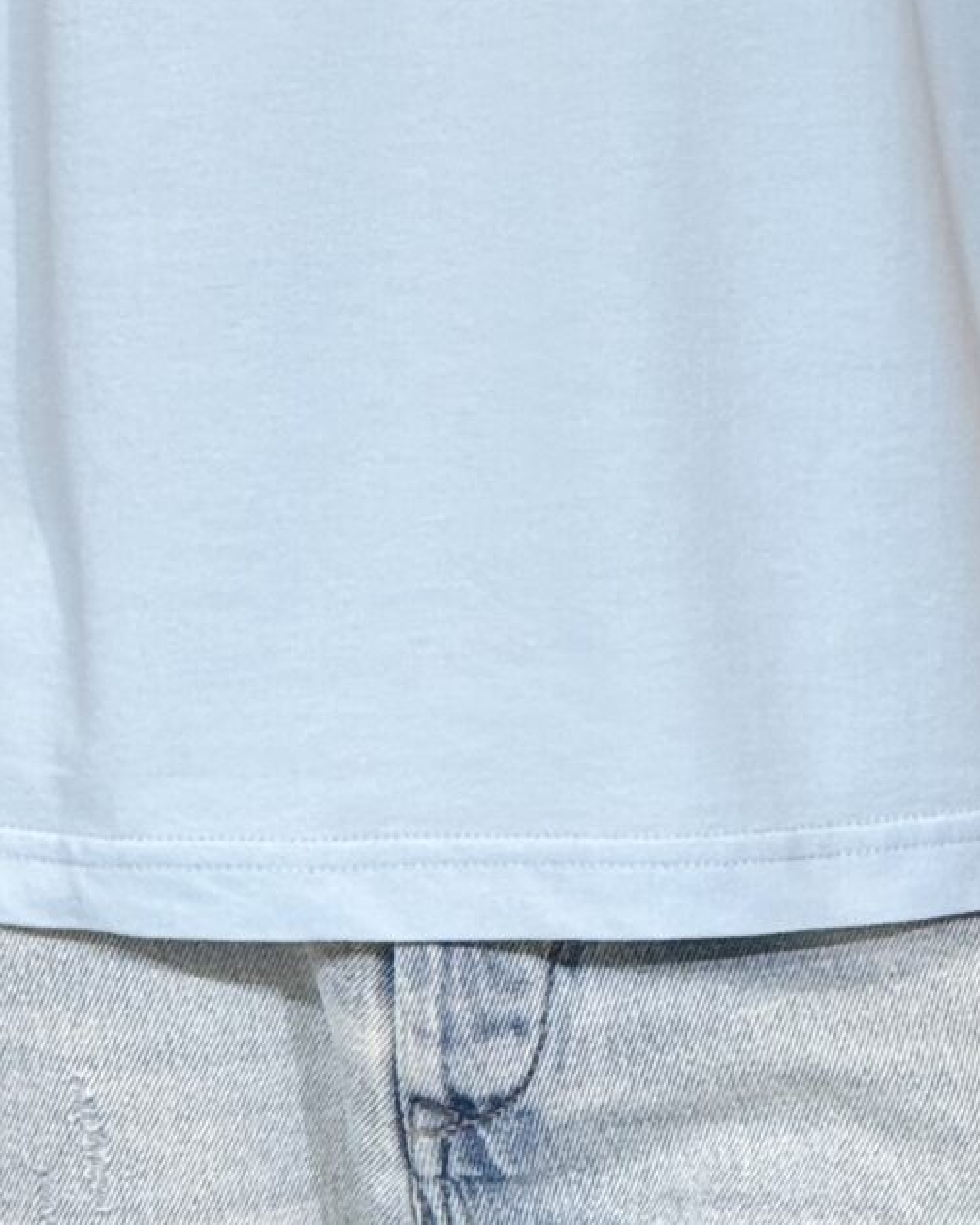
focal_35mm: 475
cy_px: -495
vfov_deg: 4.1
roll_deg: -0.8
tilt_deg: -5.6
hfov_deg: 3.3
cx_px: 493
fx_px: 17217
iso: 100
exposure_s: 1/100
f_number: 2.8
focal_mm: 15.66
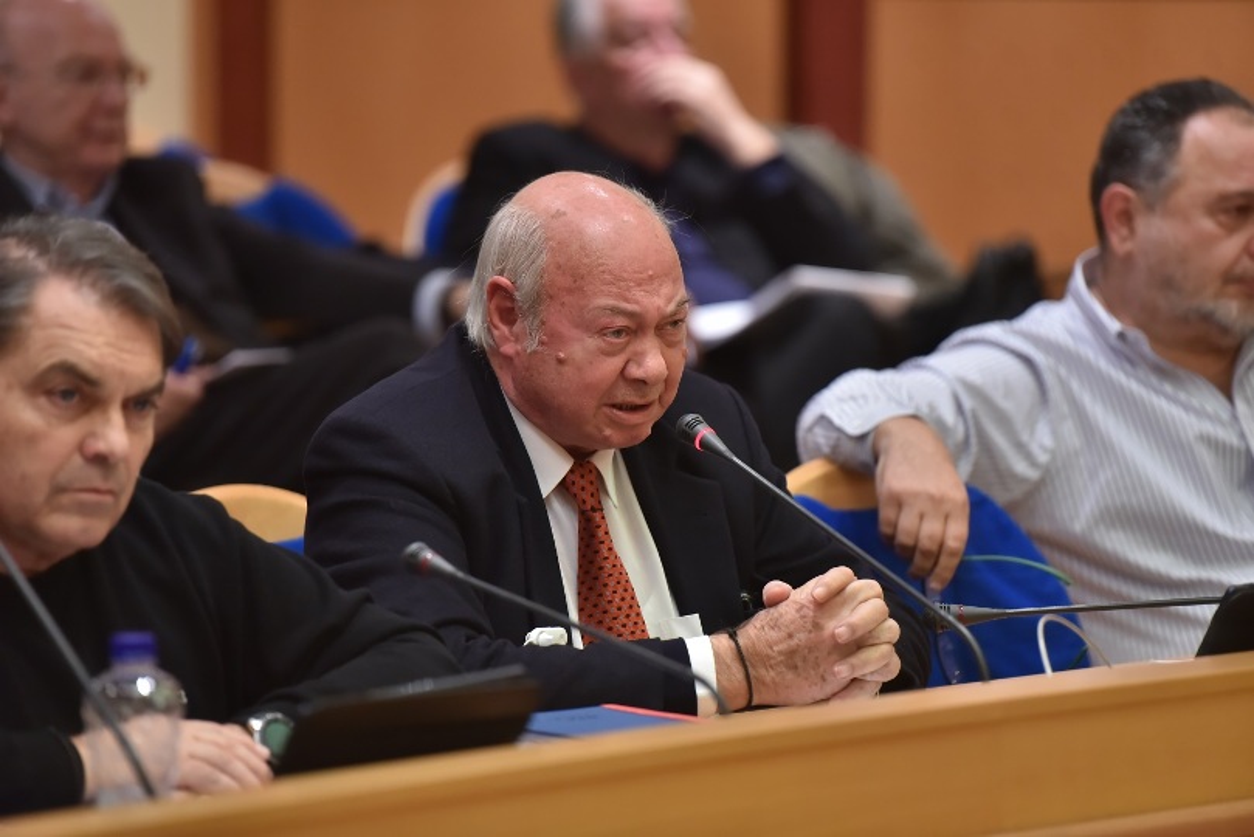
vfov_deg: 6.9
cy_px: 418
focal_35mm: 200
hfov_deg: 10.3
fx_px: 6969
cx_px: 627
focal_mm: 200
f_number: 2.8
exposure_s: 1/400
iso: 1600
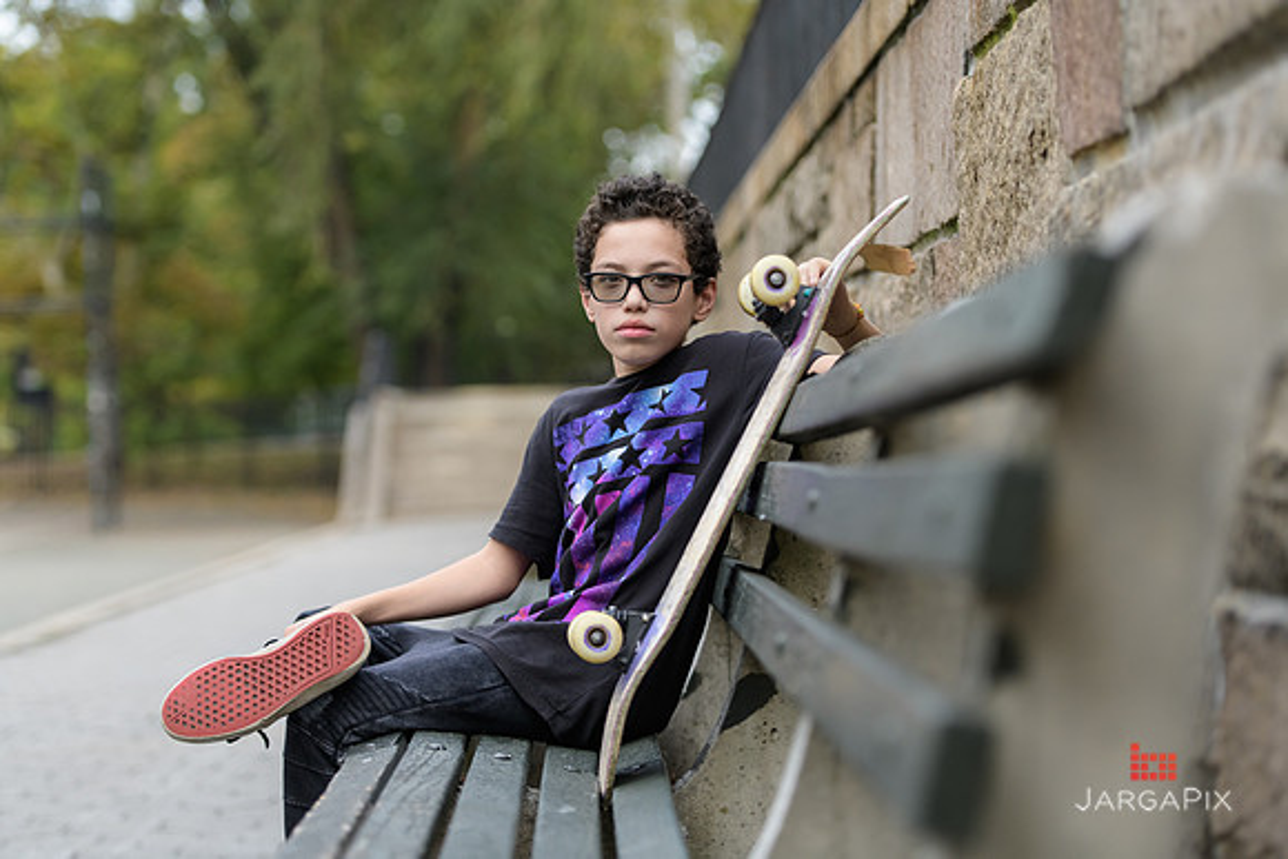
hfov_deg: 21.5
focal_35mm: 95
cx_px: 644
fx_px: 3400
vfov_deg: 14.4
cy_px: 430
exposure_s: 1/1250
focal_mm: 95
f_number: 3.2
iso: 800
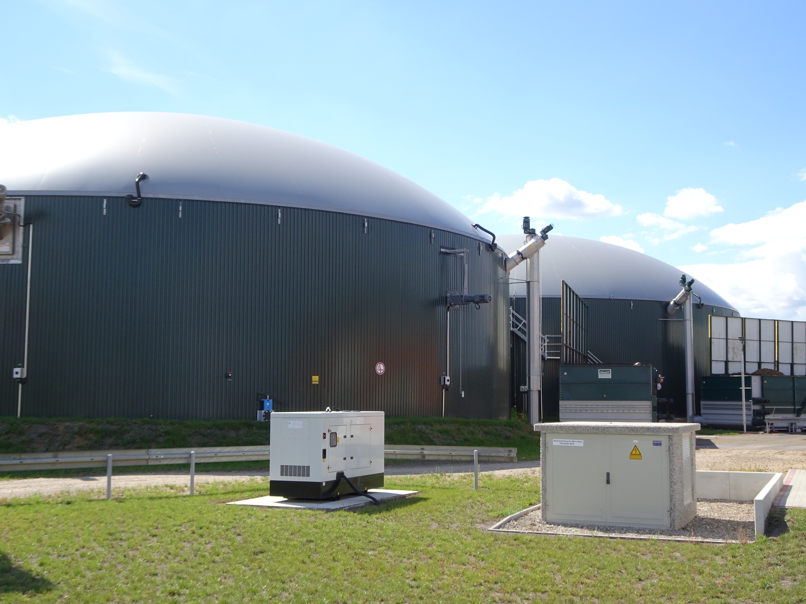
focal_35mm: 41
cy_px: 302
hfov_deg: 45.8
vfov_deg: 35.1
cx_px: 403
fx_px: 955
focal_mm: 7.05
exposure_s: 1/400
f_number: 4
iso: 80
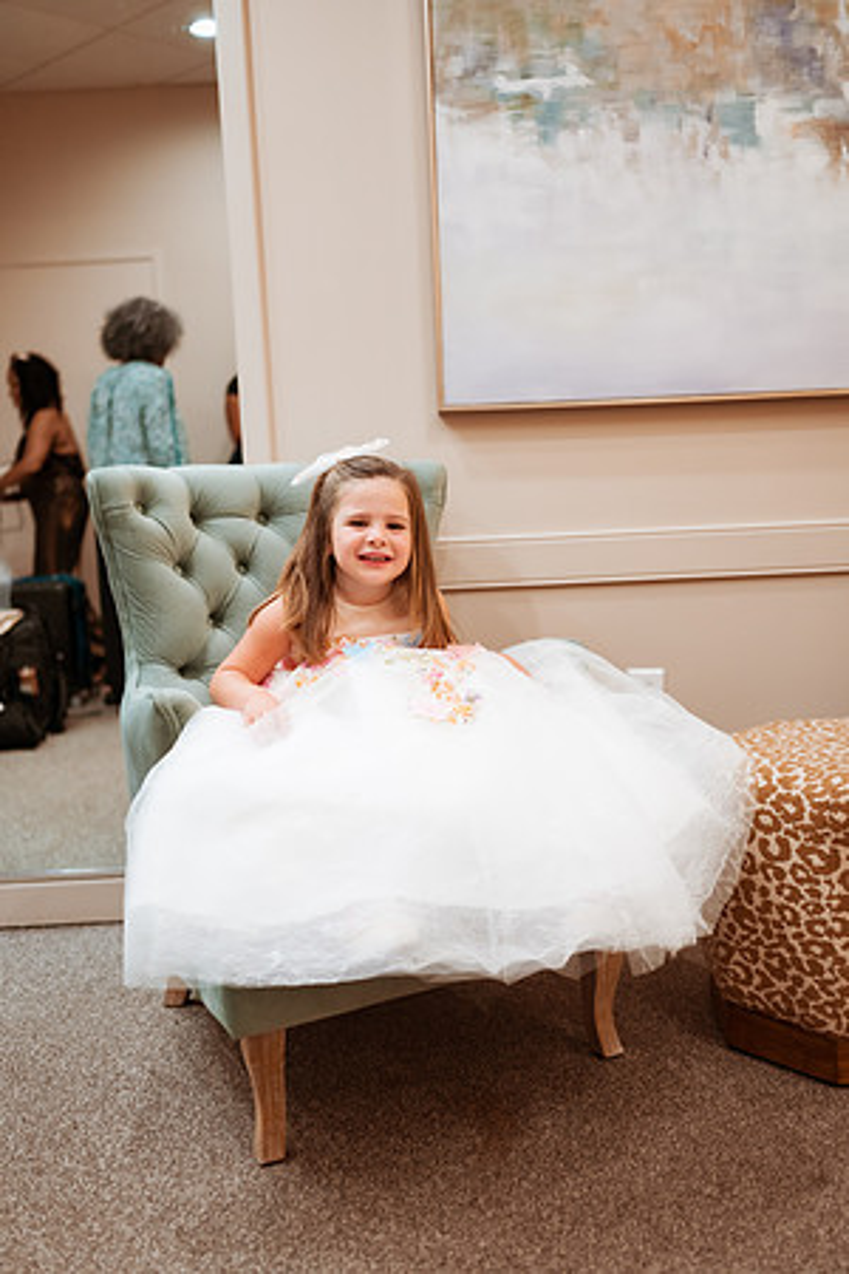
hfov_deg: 37.9
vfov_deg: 54.4
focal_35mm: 35
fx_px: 1238
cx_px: 424
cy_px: 637
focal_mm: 35
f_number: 1.8
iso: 1250
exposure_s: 1/400
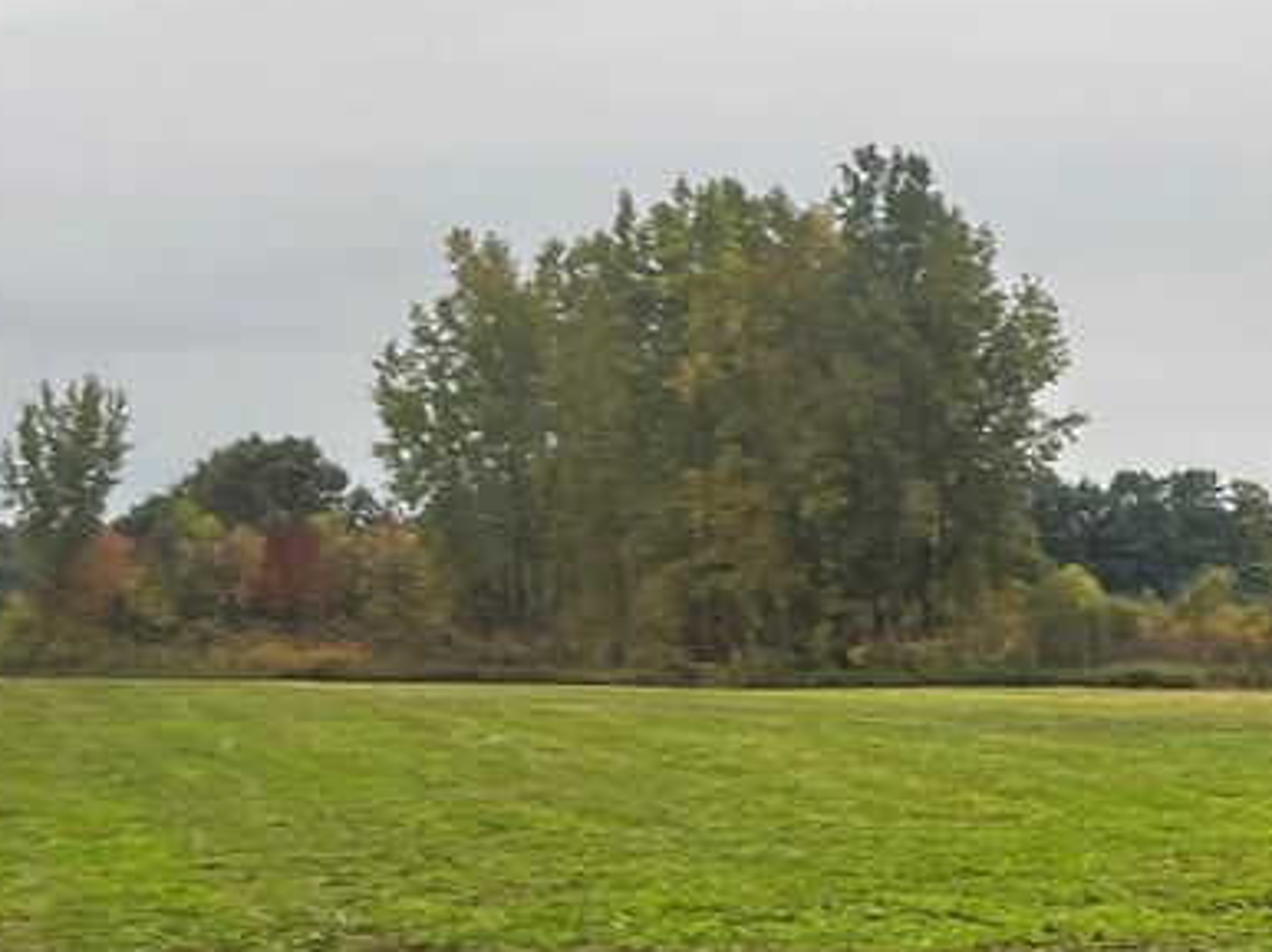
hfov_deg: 27.6
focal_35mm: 69
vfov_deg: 21.1
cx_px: 1005
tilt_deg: -4.2
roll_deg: +0.6
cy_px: 721
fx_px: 2534
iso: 64
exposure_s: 1/122
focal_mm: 5.1
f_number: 1.6
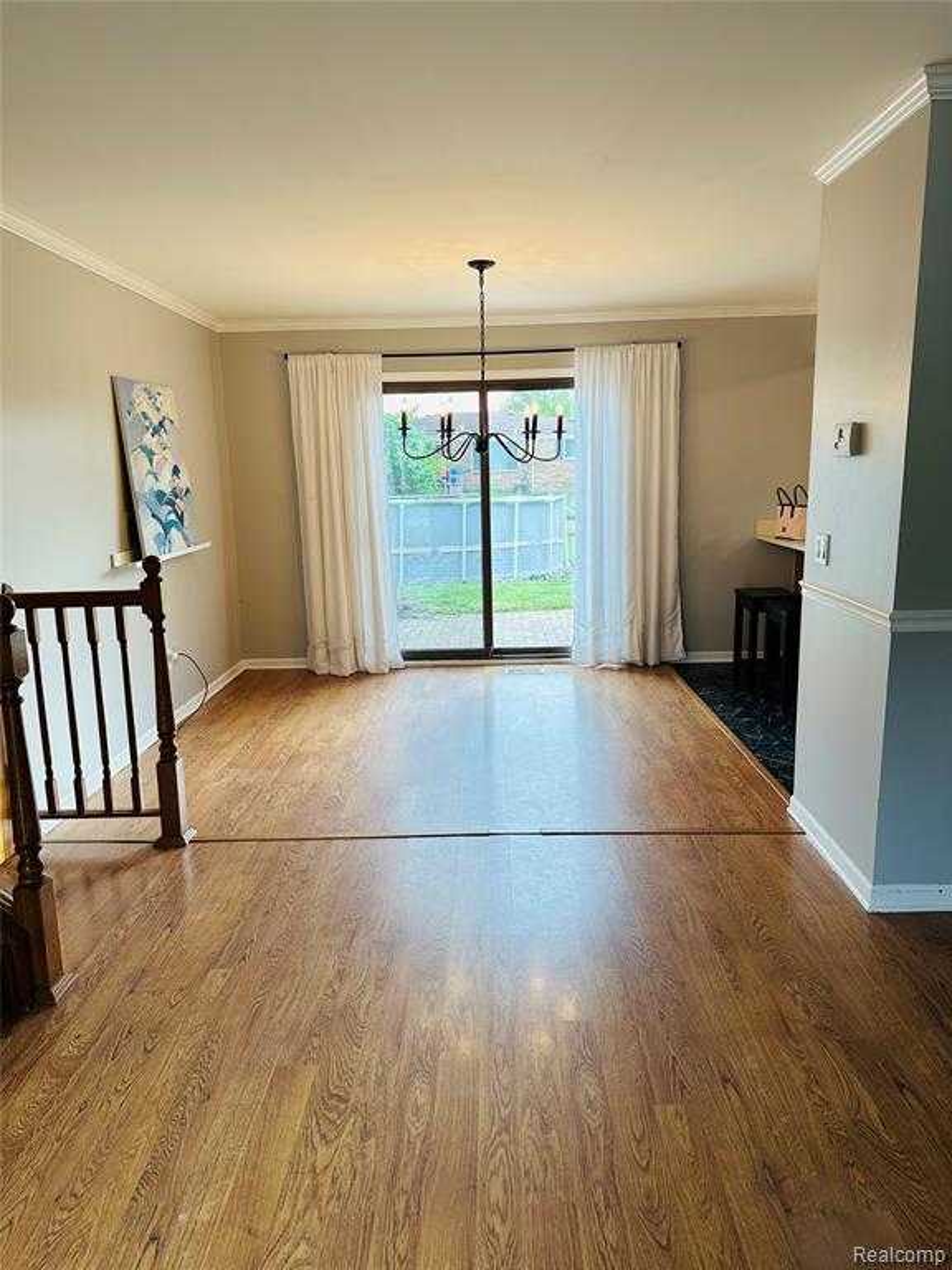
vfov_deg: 71.6
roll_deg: +0.9
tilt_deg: -11.1
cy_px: 635
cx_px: 476
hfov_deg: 56.8
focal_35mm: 24
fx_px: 880
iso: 125
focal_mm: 6.86
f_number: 1.78
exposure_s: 1/120
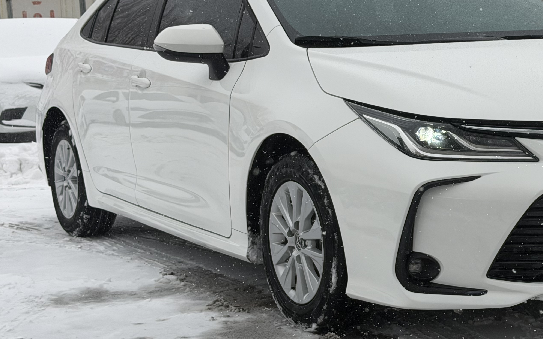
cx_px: 415
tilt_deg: -4.7
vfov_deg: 16.1
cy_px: 142
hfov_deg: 25.2
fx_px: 1199
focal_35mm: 81
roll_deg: +1.8
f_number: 1.78
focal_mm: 6.76
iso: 64
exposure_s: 1/855
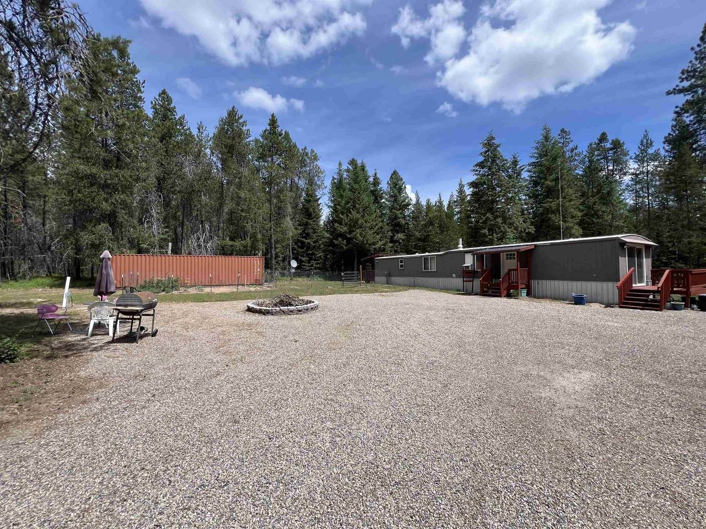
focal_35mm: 13
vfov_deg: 89.9
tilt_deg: +1.1
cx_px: 353
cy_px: 264
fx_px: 265
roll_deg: +0.7
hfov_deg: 106.2
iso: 32
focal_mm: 1.57
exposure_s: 1/1376
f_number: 1.8
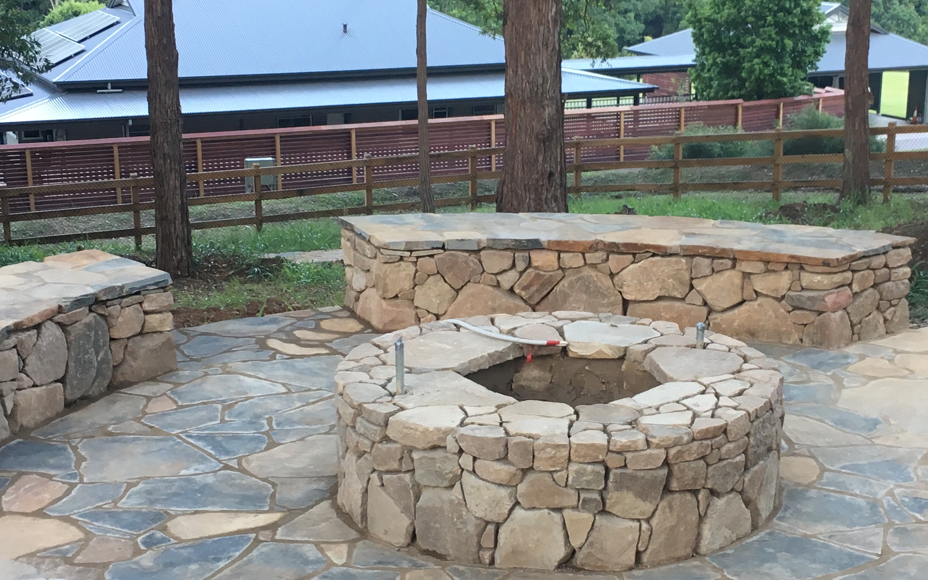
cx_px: 552
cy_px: 327
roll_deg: -1.1
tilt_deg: -16.3
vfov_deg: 21.3
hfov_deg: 33.4
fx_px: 1543
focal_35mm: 61
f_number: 2.2
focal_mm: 4.15
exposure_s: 1/33
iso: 25
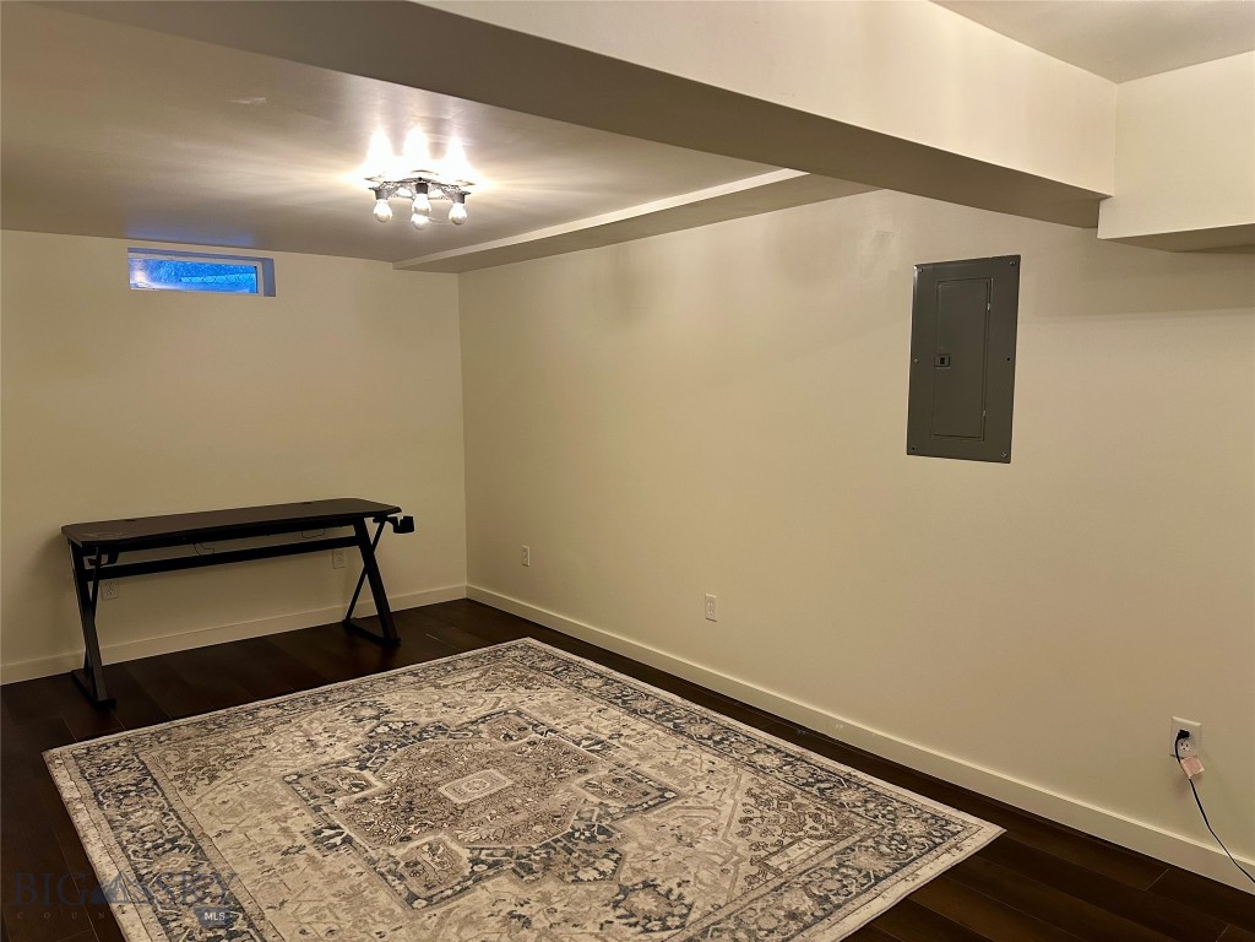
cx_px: 628
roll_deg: +0.6
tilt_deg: -6.0
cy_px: 471
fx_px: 870
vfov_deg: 56.8
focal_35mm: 24
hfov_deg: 71.6
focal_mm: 6.86
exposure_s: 1/60
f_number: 1.78
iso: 250
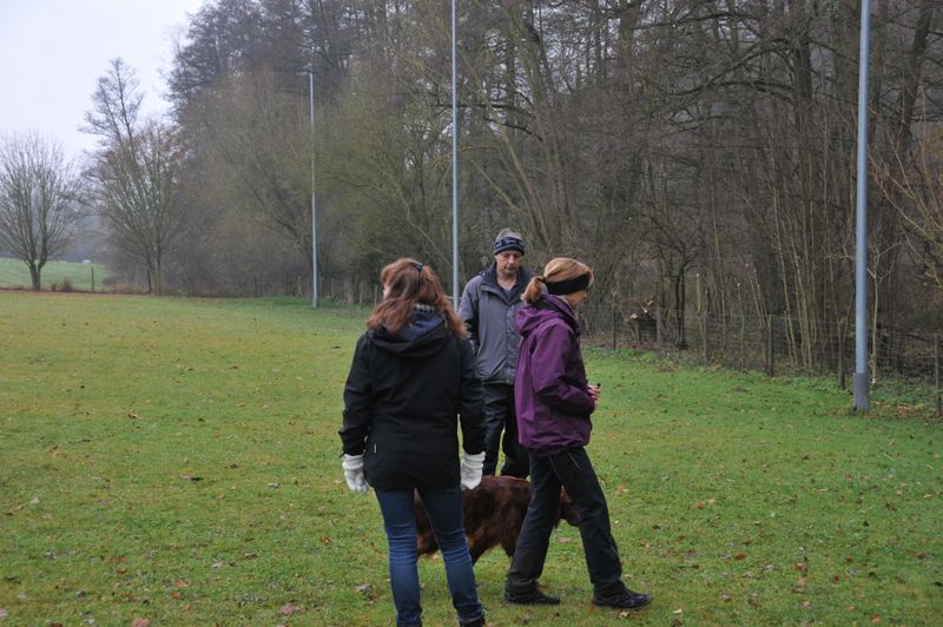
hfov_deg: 31.9
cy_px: 314
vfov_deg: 21.5
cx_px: 472
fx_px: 1649
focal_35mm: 63
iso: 400
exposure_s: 1/200
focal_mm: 42
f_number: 5.6
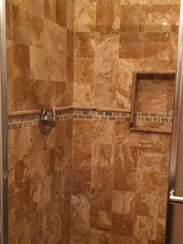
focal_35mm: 50
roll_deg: -1.8
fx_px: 352
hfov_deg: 29.0
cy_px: 157
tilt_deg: -11.0
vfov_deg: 37.9
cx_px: 117
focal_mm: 4.15
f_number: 2.2
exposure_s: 1/30
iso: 160
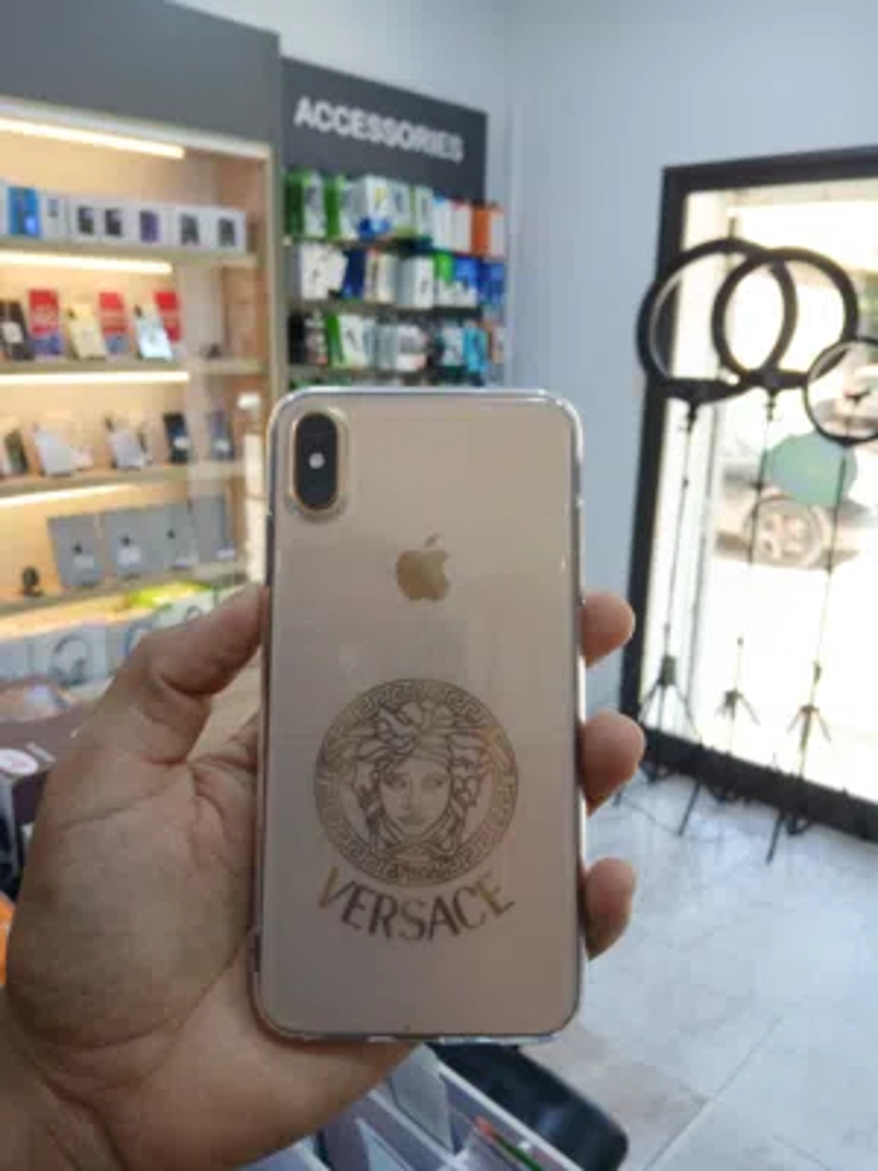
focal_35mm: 26
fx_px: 879
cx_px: 439
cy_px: 586
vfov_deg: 67.3
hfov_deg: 53.1
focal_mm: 3.98
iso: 40
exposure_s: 1/50
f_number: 1.8
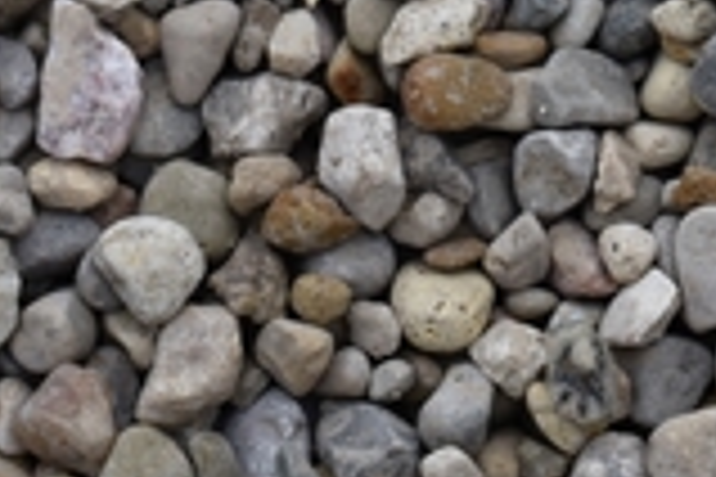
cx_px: -320
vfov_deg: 3.3
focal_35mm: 415
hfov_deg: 4.9
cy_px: 556
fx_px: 8244
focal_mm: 55
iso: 100
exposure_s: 1/125
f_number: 5.6
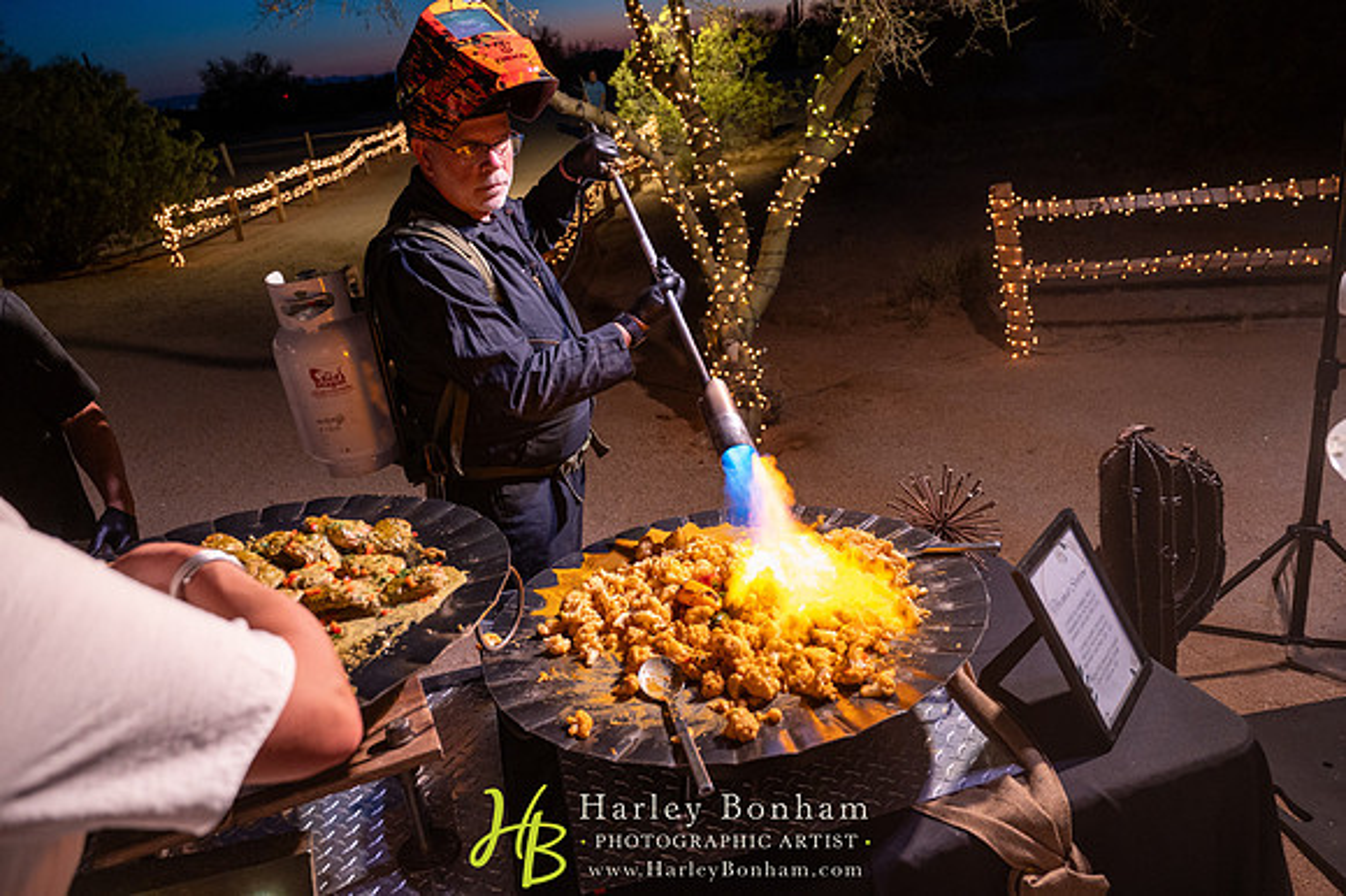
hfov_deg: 66.4
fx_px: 1028
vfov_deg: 47.1
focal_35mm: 28
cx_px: 673
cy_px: 448
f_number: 4
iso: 1600
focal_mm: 27.5
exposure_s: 1/50
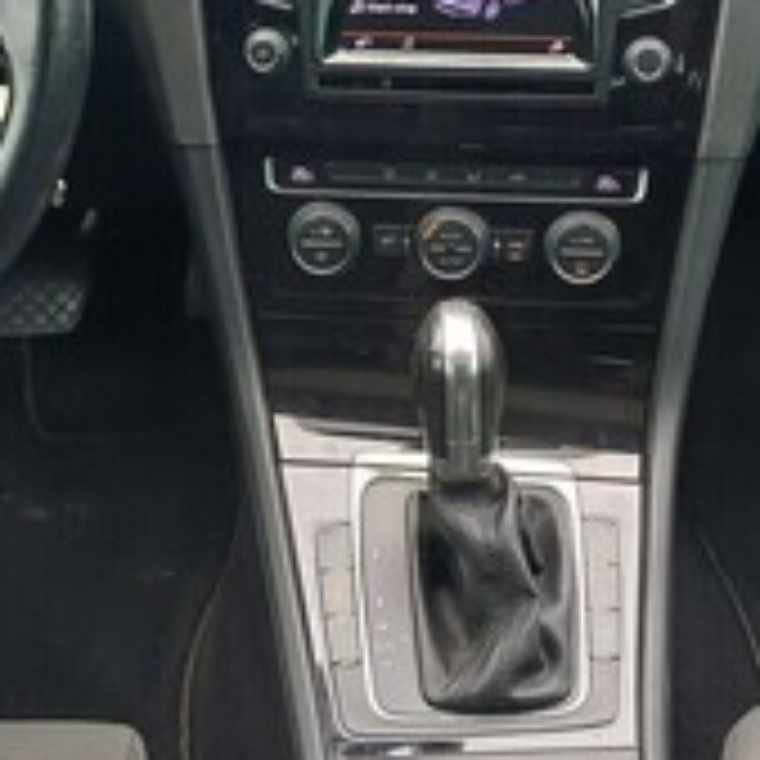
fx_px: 1788
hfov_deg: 24.0
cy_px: 209
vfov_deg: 23.8
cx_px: 346
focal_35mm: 72
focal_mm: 4.65
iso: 80
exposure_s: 1/100
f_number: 1.8
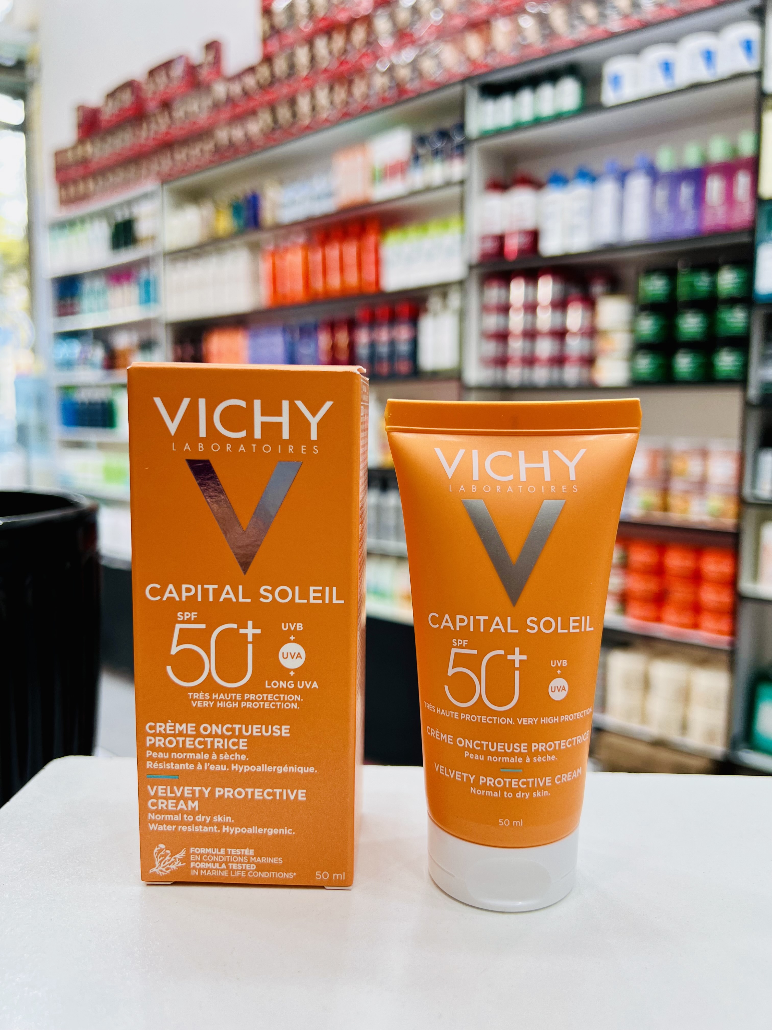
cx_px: 386
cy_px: 515
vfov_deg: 67.3
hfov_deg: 53.1
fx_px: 773
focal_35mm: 26
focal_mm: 5.7
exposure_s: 1/152
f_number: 1.5
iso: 40
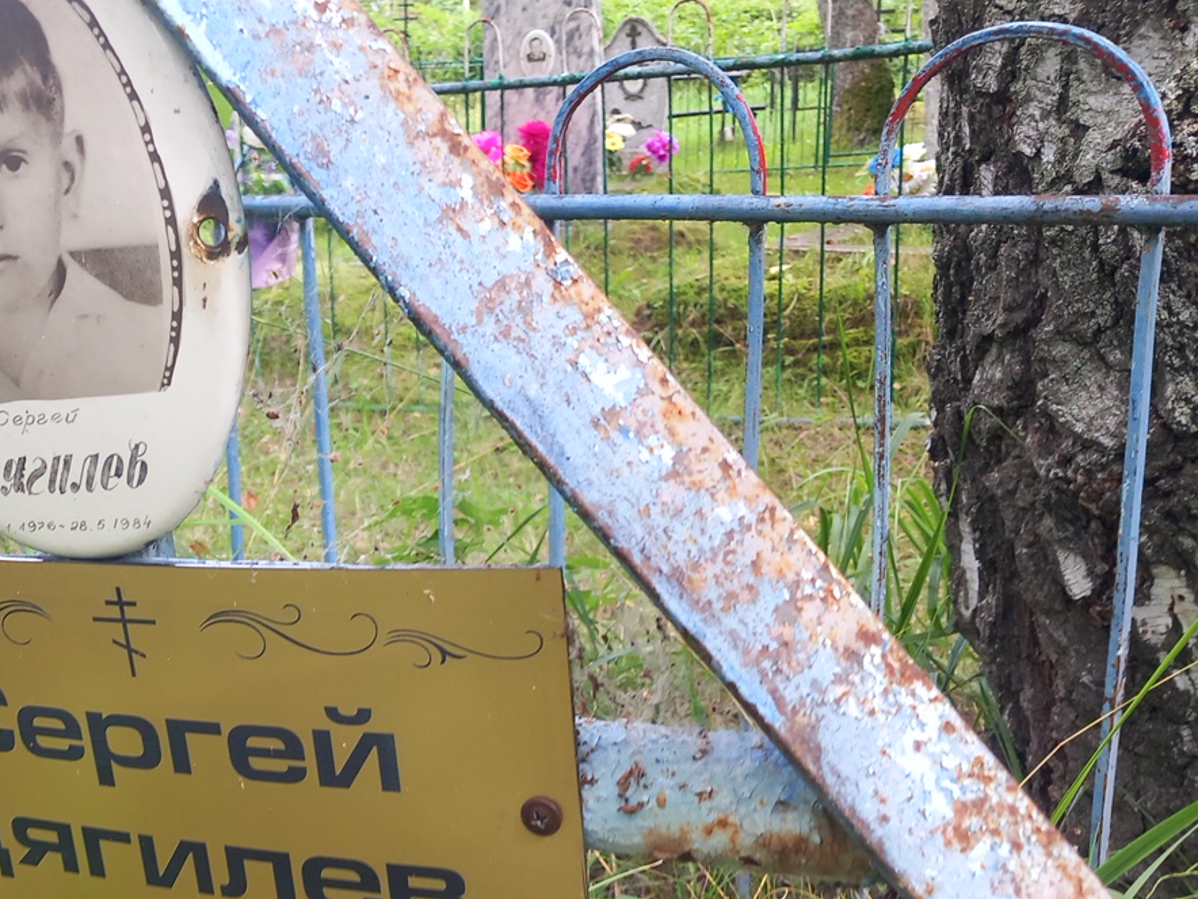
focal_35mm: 44
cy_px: 560
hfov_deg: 41.0
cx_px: 226
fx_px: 1523
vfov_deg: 32.7
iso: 53
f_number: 1.8
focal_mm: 4
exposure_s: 1/101
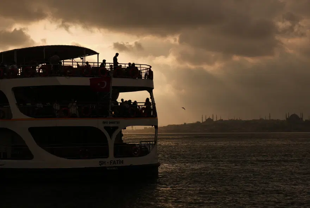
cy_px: 104
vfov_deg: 18.2
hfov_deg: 27.0
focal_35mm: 75
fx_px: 647
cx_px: 155
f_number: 1.8
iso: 125
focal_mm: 50
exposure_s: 1/10000
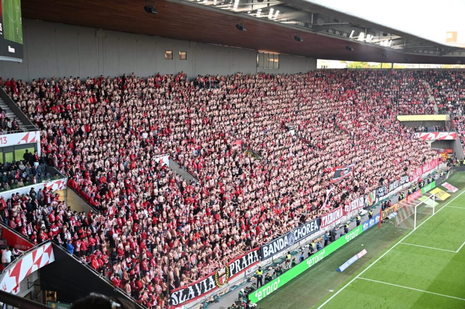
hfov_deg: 45.0
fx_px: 562
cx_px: 232
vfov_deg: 30.8
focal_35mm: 44
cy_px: 154
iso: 400
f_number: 4
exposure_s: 1/125
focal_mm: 29
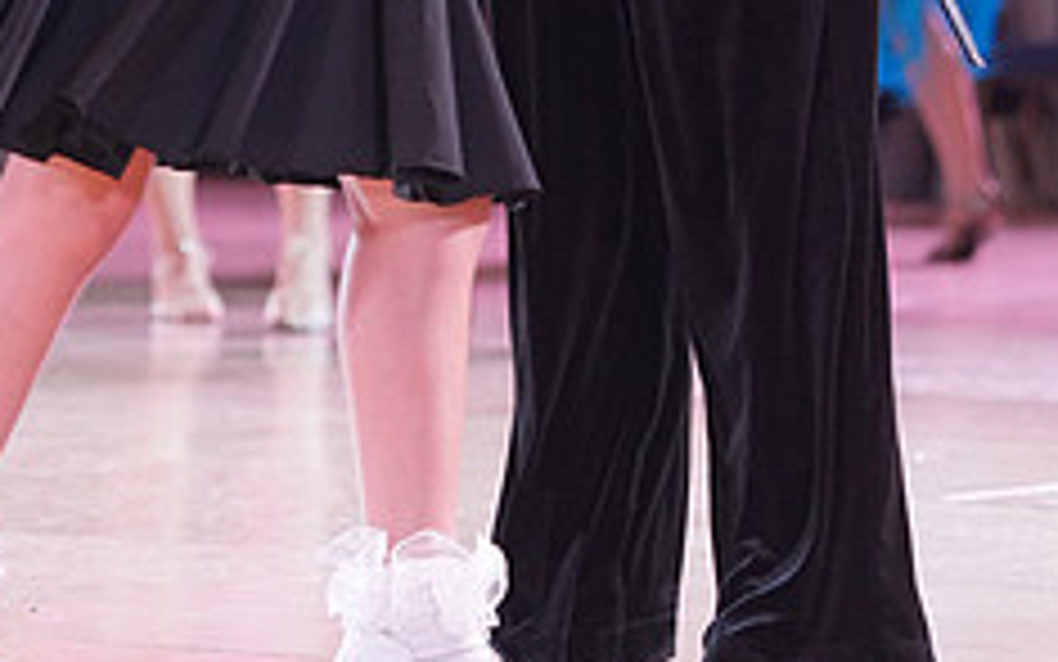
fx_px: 8422
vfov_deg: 4.5
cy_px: -387
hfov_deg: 7.2
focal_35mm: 292
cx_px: 443
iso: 2500
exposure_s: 1/250
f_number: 4
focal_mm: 116
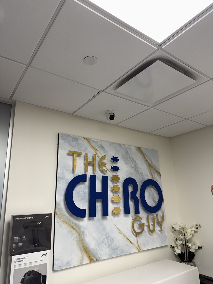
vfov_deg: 71.6
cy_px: 142
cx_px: 106
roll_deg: +2.3
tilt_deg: +13.6
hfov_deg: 56.8
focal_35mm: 24
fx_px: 197
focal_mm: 6.76
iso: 125
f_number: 1.78
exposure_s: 1/120
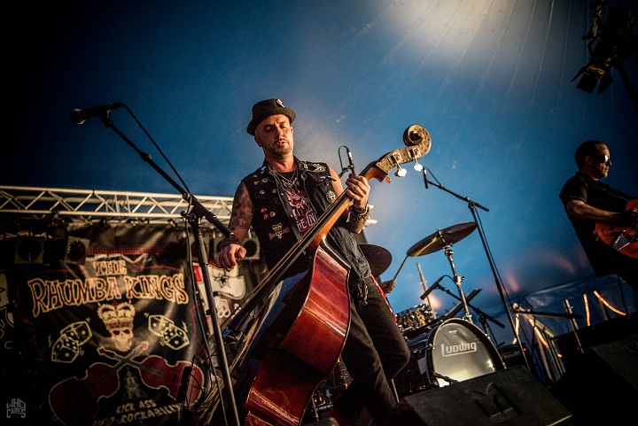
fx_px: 638
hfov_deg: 53.1
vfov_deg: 36.9
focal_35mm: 36
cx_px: 319
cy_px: 213
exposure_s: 1/100
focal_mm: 36
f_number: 2.8
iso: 1600
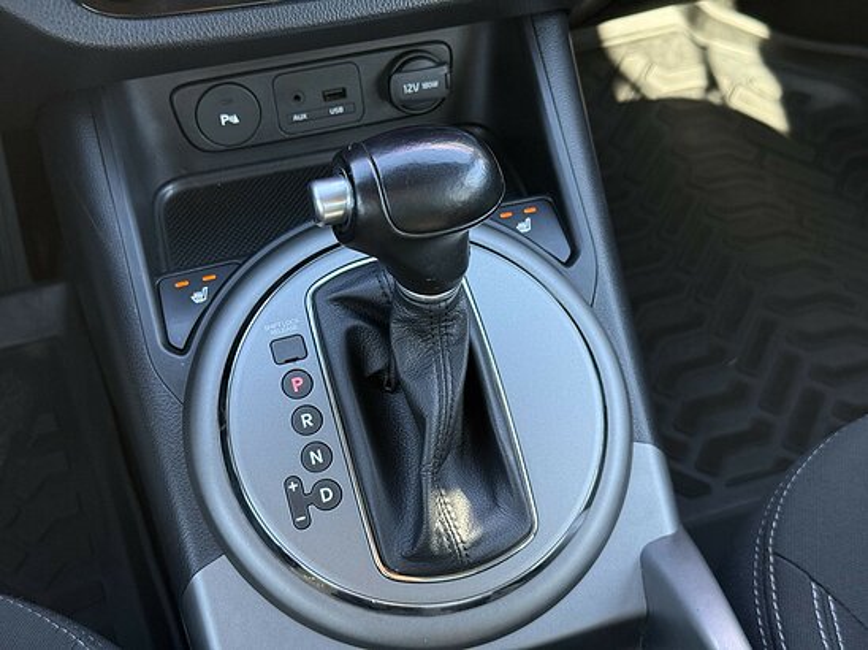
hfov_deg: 39.7
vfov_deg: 30.2
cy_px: 325
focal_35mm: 48
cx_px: 434
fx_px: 1203
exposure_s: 1/85
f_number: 1.78
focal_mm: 6.76
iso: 100
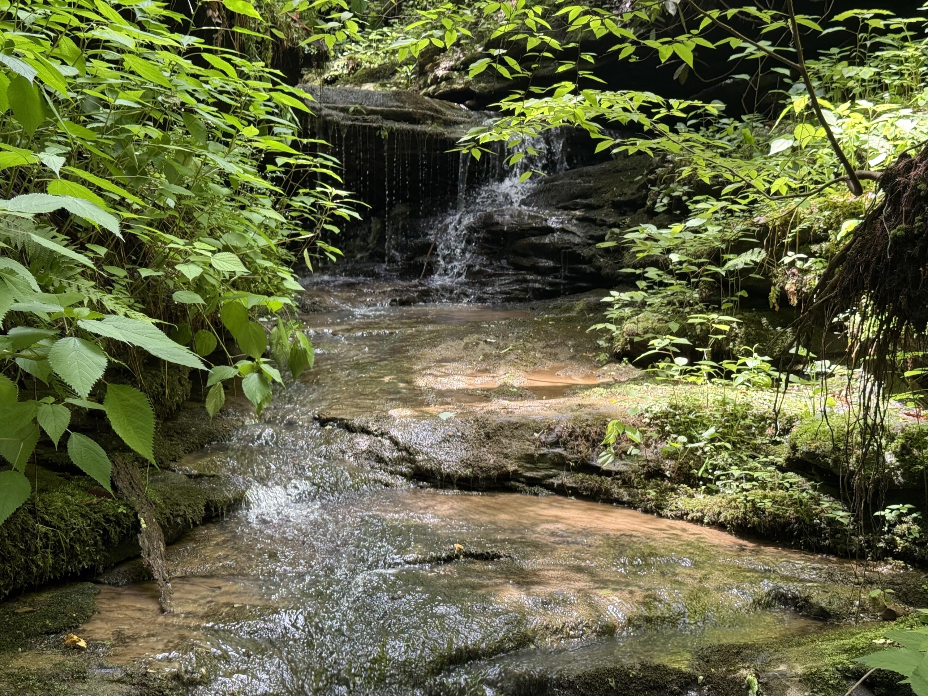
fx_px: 1287
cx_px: 464
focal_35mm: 48
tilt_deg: -6.6
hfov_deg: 39.7
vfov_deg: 30.3
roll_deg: -1.1
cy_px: 348
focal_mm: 6.76
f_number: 1.78
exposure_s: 1/121
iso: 80
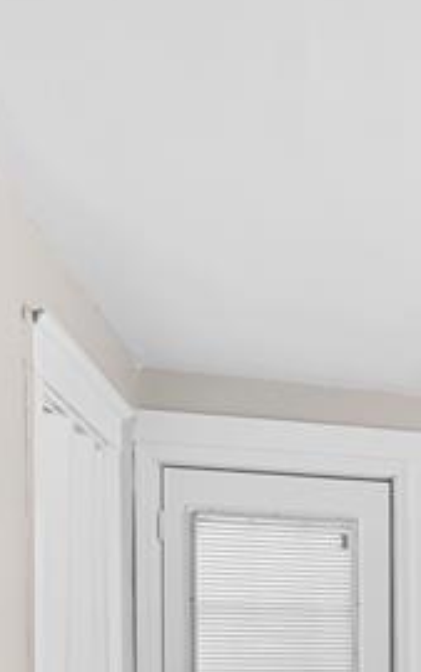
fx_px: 990
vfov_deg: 33.5
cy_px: 709
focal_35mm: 54
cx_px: 742
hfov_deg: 18.9
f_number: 8
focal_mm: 14
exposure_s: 1/6
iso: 500
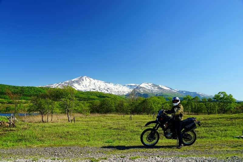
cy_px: 81
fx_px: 209
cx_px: 122
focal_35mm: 31
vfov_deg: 42.4
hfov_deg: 60.3
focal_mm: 31
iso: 100
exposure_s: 1/100
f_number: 7.1
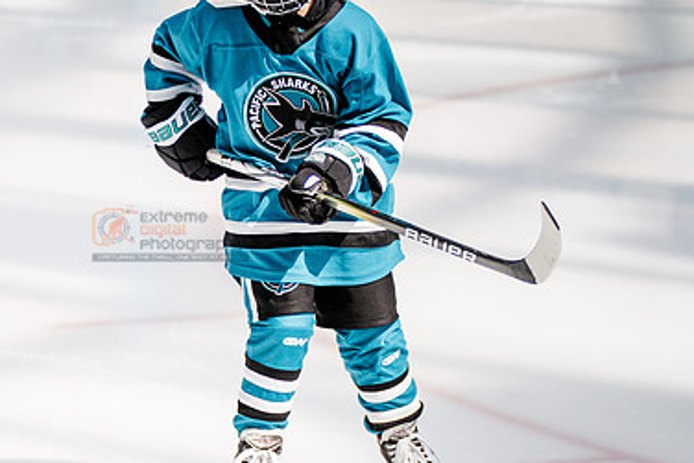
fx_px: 4879
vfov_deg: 5.4
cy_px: 276
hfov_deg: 8.1
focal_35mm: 253
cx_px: 89
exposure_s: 1/2000
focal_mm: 140
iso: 640
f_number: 3.2
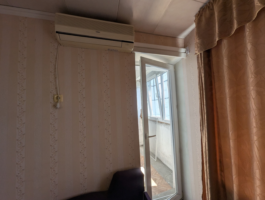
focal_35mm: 13
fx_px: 100
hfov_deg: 106.1
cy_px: 100
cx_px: 132
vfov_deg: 90.1
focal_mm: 1.95
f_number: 2.2
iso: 40
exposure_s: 1/169
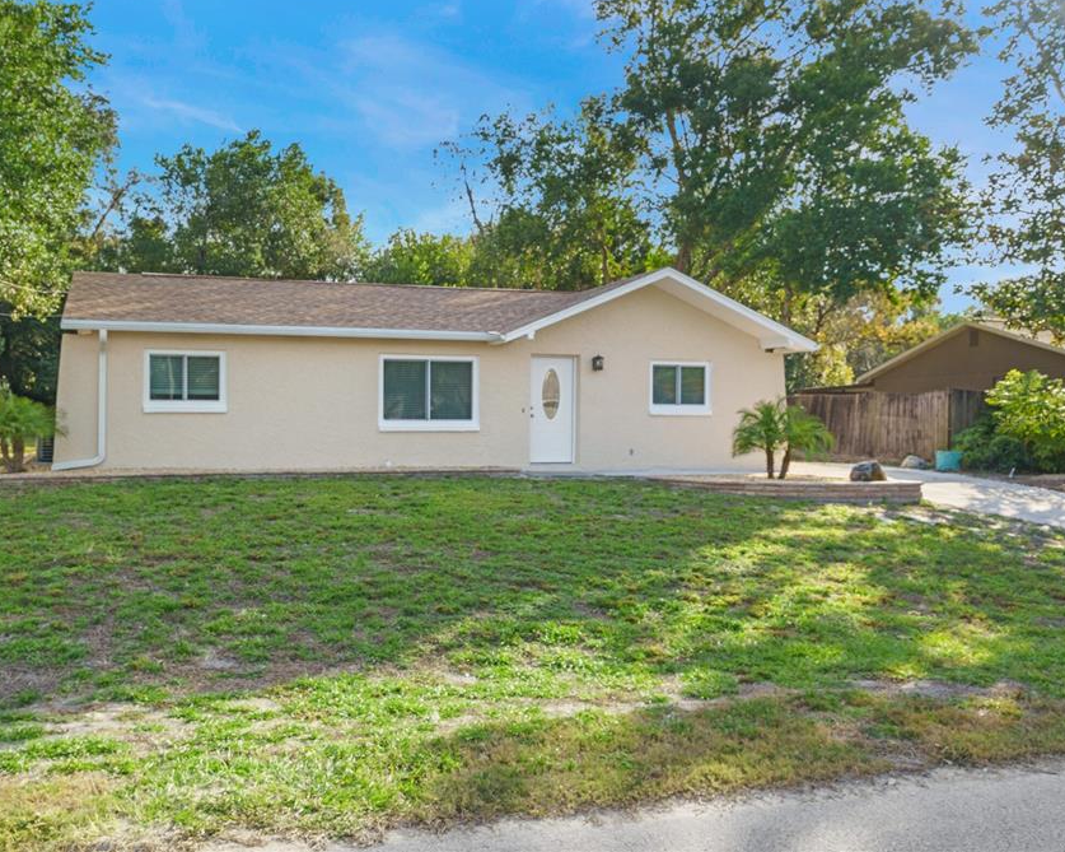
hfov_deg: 56.7
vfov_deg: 47.1
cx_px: 419
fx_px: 977
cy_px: 419
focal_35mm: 31
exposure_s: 1/250
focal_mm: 27
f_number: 8
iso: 320
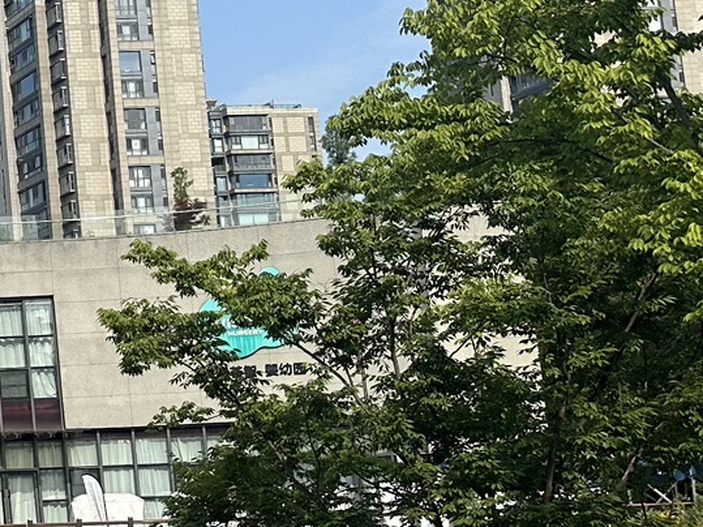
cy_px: 270
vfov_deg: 16.6
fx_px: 1807
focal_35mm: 89
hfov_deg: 17.9
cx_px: -539
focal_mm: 6.86
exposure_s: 1/5000
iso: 80
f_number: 1.78
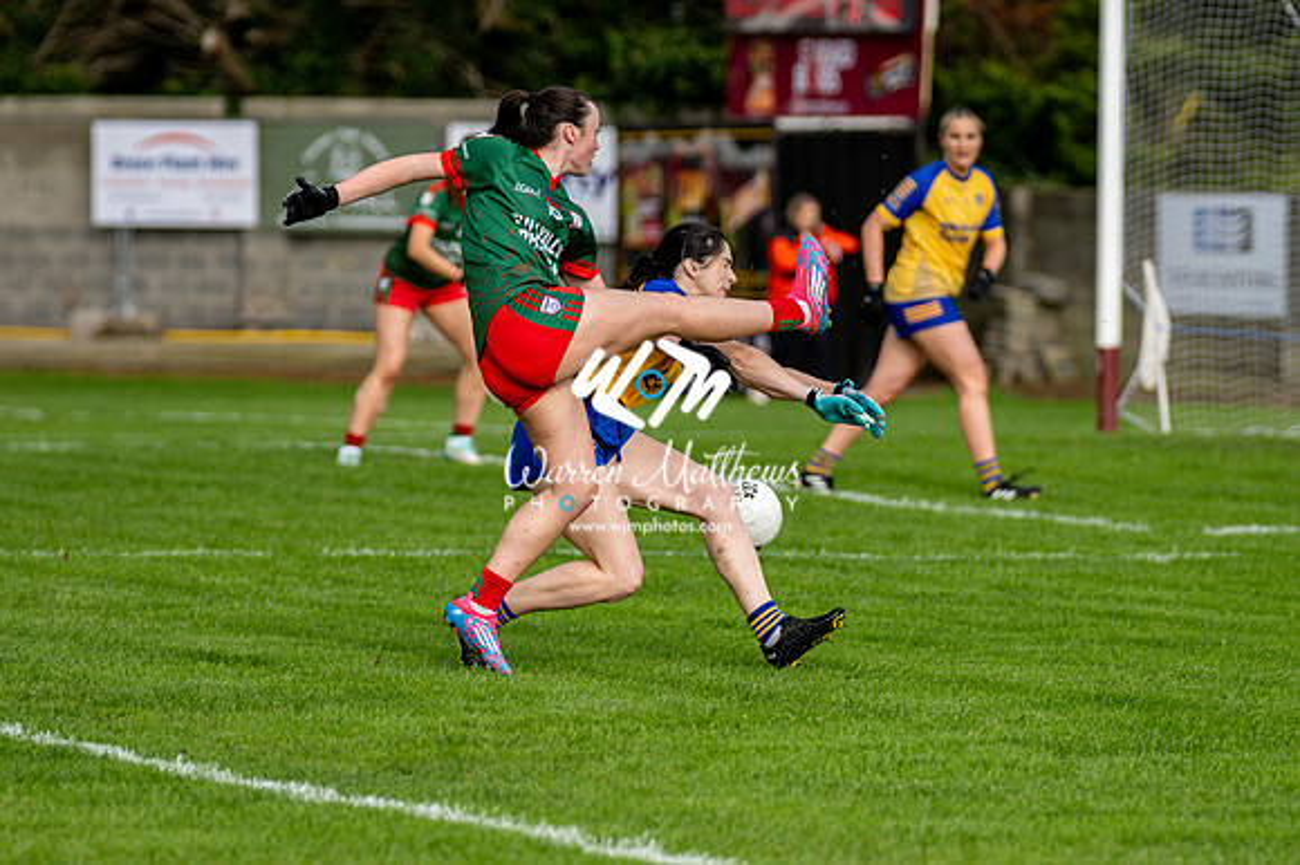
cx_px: 650
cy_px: 432
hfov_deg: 8.1
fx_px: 9203
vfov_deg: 5.4
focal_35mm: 255
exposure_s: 1/3200
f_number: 2.8
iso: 220
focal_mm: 170
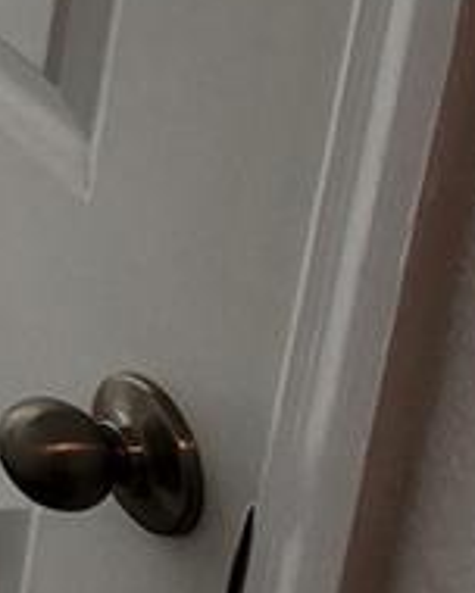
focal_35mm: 80
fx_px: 1406
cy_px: -318
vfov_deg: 20.2
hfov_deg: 12.4
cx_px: -822
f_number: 2.2
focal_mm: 1.74
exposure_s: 1/60
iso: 32
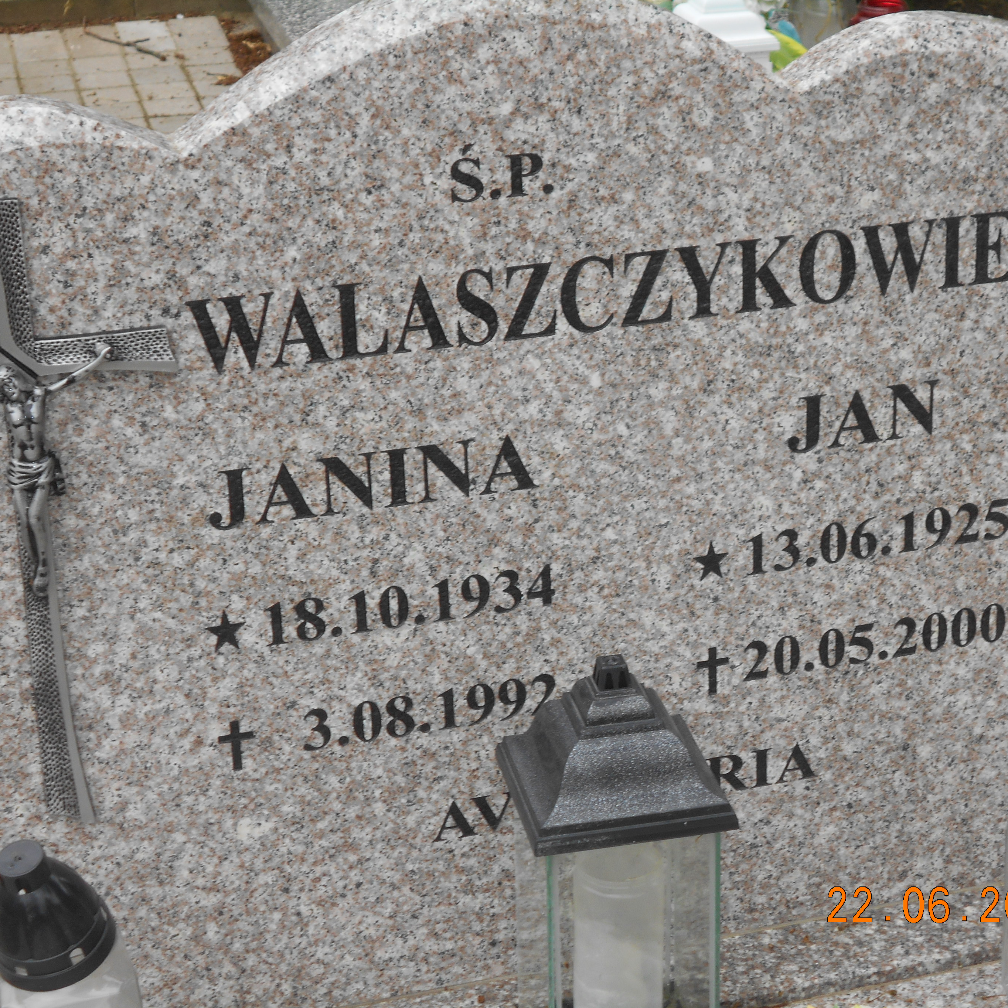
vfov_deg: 22.2
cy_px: 503
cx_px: 606
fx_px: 2570
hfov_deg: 22.2
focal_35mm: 78
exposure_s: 1/60
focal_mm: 11.6
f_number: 5.3
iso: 80
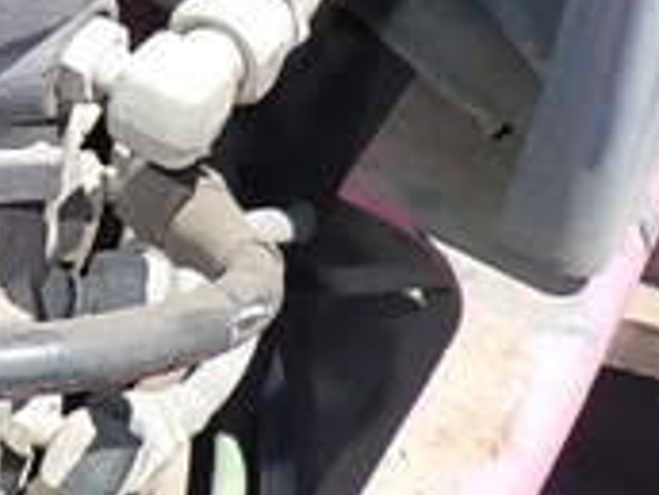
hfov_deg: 22.9
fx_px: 1485
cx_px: -142
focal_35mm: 78
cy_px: -35
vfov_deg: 18.3
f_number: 4.2
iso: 125
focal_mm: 5
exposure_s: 1/320
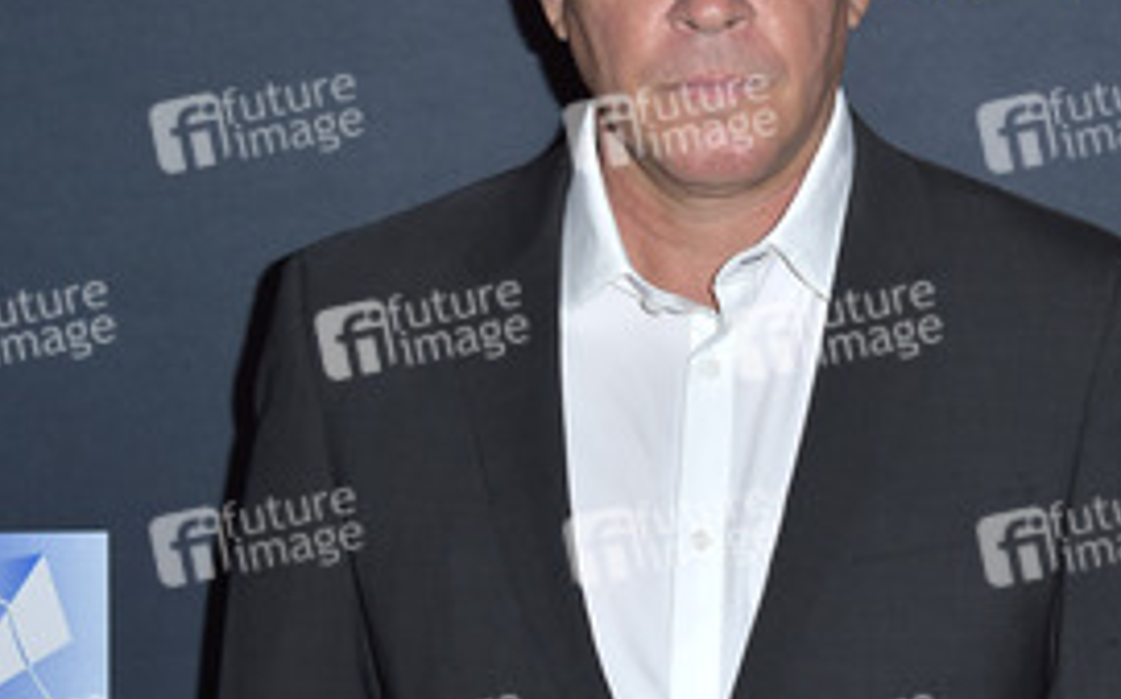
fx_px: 3511
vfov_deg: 11.4
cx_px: 724
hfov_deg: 18.1
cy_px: 227
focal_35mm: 115
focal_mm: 68
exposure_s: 1/250
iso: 250
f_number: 6.3
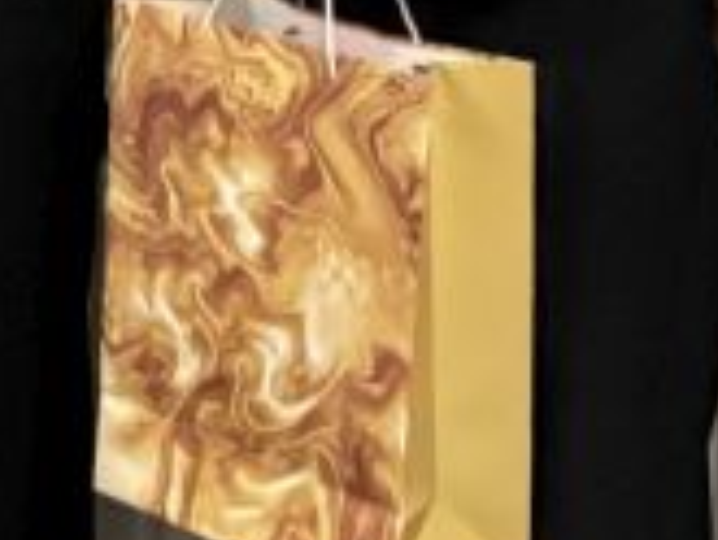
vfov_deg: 7.6
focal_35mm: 189
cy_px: -435
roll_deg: -0.6
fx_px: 3923
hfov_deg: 10.2
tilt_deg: -8.1
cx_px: -205
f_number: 1.6
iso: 500
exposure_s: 1/33
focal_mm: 5.96
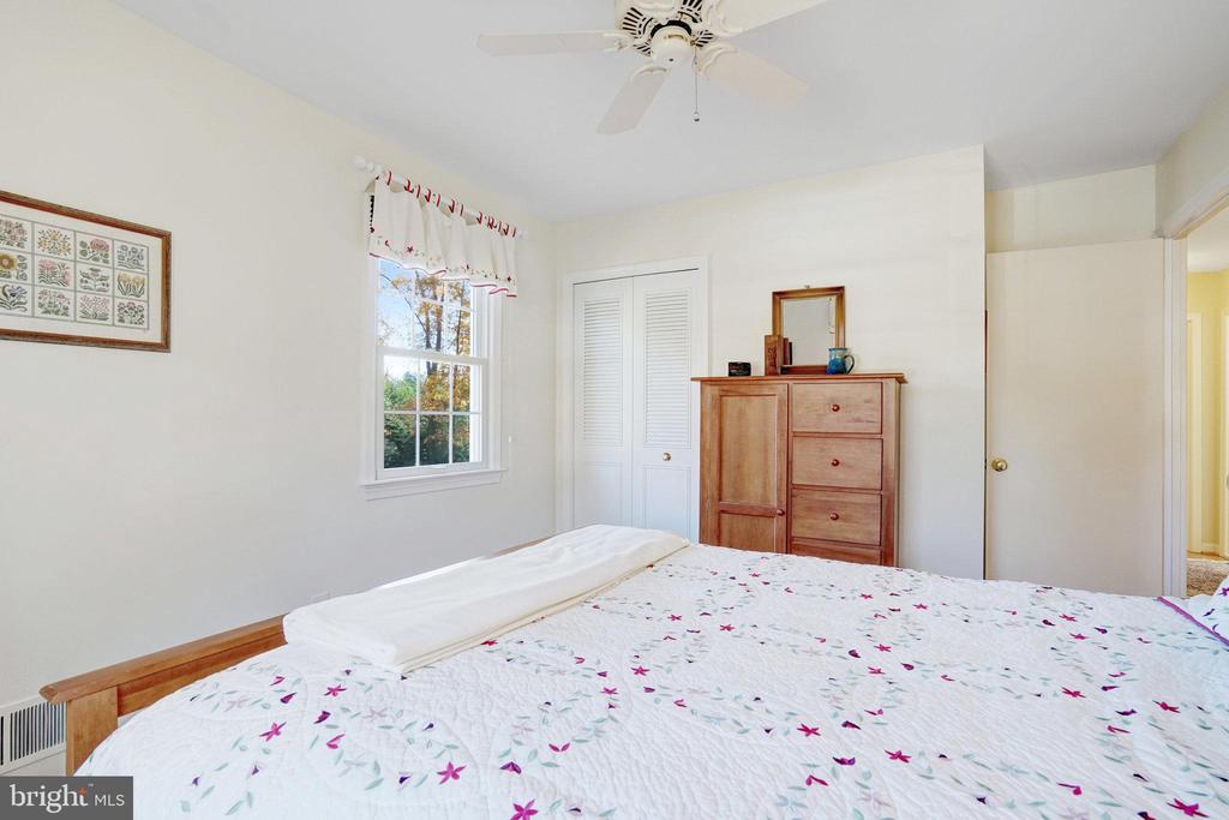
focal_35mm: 16
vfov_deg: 73.8
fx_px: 546
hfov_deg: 96.7
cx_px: 614
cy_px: 410
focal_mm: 16
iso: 1250
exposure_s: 1/50
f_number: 8
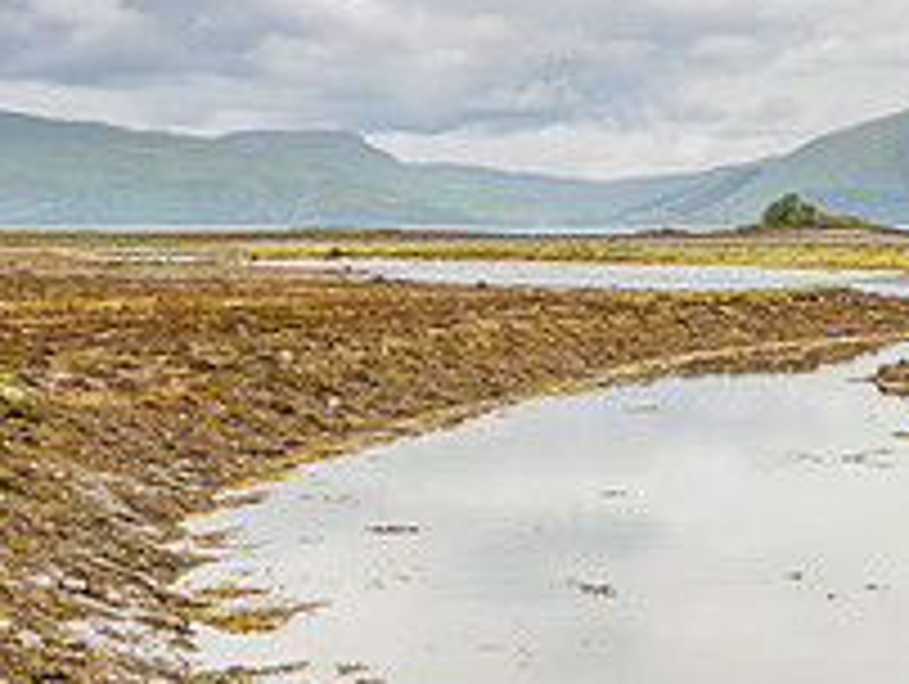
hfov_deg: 20.6
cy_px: 344
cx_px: 1197
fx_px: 2261
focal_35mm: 86
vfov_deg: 17.2
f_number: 7.1
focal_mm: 15
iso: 200
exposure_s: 1/80
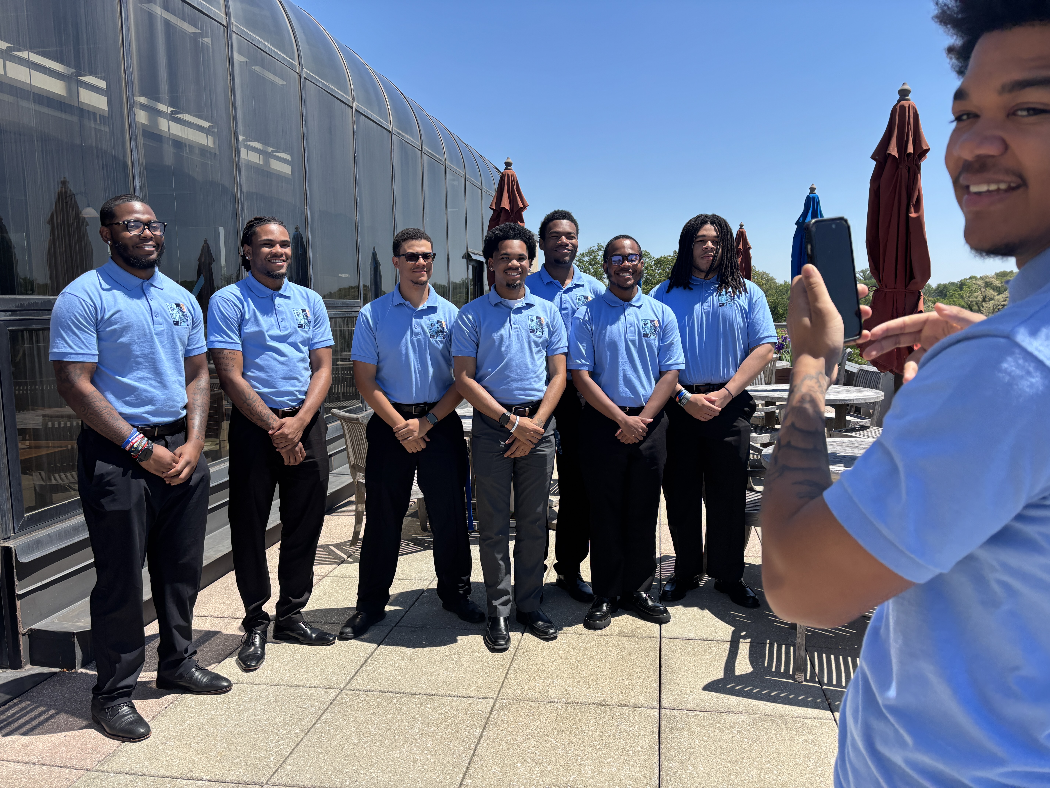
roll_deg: -4.2
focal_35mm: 26
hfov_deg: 67.3
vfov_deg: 53.1
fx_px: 789
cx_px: 525
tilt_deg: -3.9
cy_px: 394
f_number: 1.6
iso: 50
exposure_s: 1/2193
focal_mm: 5.96
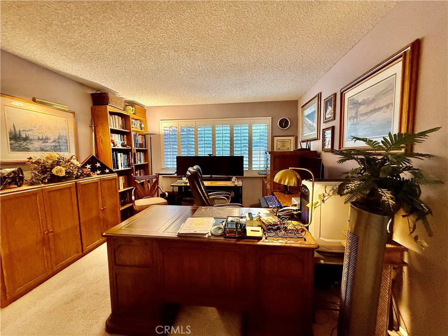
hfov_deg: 102.1
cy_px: 168
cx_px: 224
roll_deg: +0.8
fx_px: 181
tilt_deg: -4.5
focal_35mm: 14
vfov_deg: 85.7
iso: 400
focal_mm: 2.22
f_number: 2.2
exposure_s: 1/60
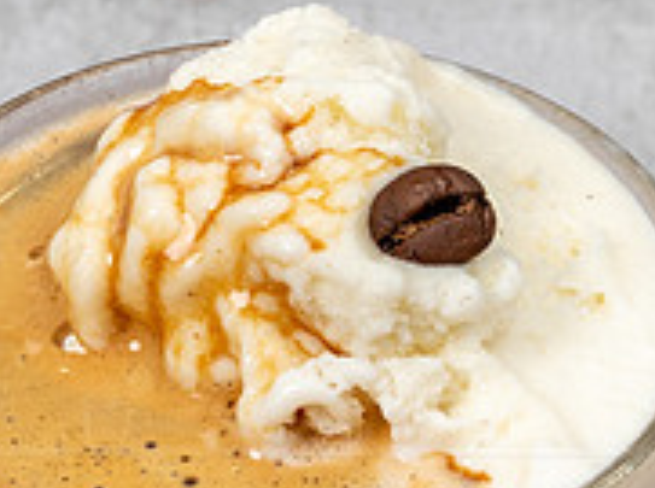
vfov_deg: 2.5
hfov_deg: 3.3
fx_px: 11274
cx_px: 421
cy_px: 764
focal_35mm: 597
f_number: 8
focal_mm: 85
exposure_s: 1/50
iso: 250
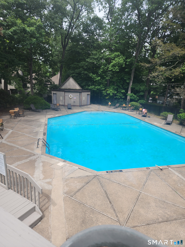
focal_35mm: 23
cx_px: 92
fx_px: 164
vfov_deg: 73.9
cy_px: 124
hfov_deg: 58.9
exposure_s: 1/511
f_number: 1.8
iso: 12
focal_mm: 6.4
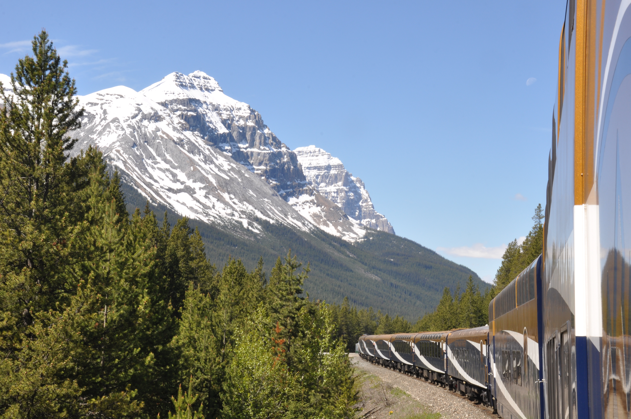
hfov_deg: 33.4
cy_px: 210
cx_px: 316
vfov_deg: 22.6
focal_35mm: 60
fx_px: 1050
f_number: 25
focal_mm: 40
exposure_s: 1/40
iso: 200
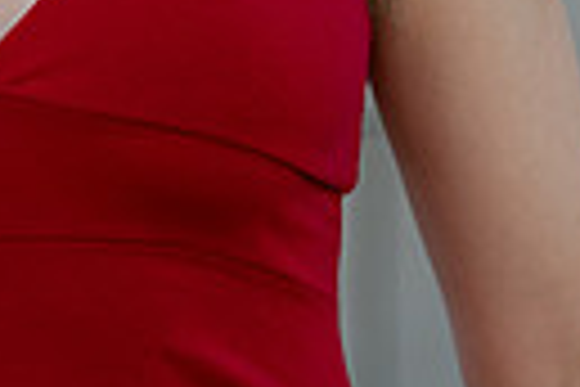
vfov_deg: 2.1
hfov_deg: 3.2
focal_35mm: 641
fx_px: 10326
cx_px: 117
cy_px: -637
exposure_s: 1/400
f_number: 4
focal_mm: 112
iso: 200
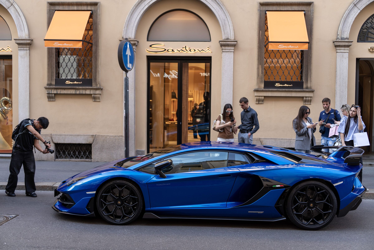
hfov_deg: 48.5
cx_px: 187
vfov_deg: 33.4
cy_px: 125
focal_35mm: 40
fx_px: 416
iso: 100
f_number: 2.5
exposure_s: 1/160
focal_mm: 40
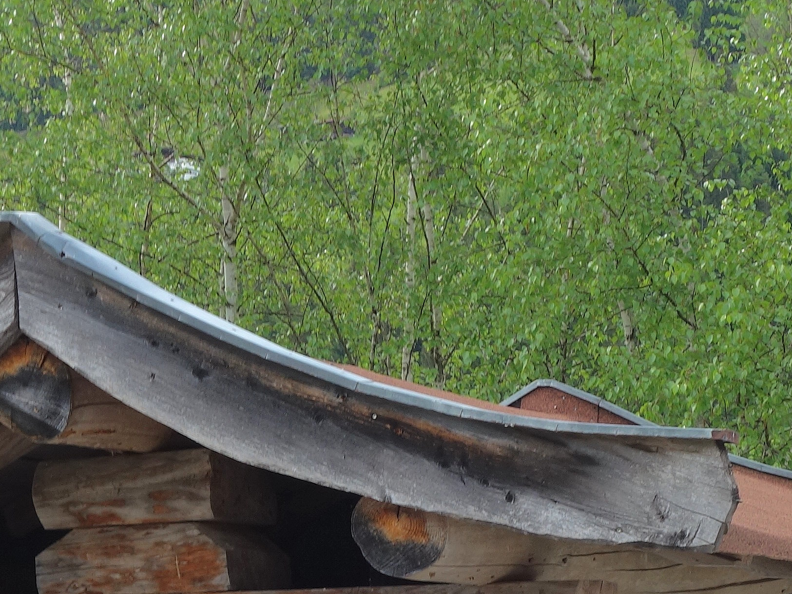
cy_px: 688
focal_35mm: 123
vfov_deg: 11.8
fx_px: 2814
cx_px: 448
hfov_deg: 16.0
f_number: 5.6
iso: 125
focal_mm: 14.23
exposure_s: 1/200
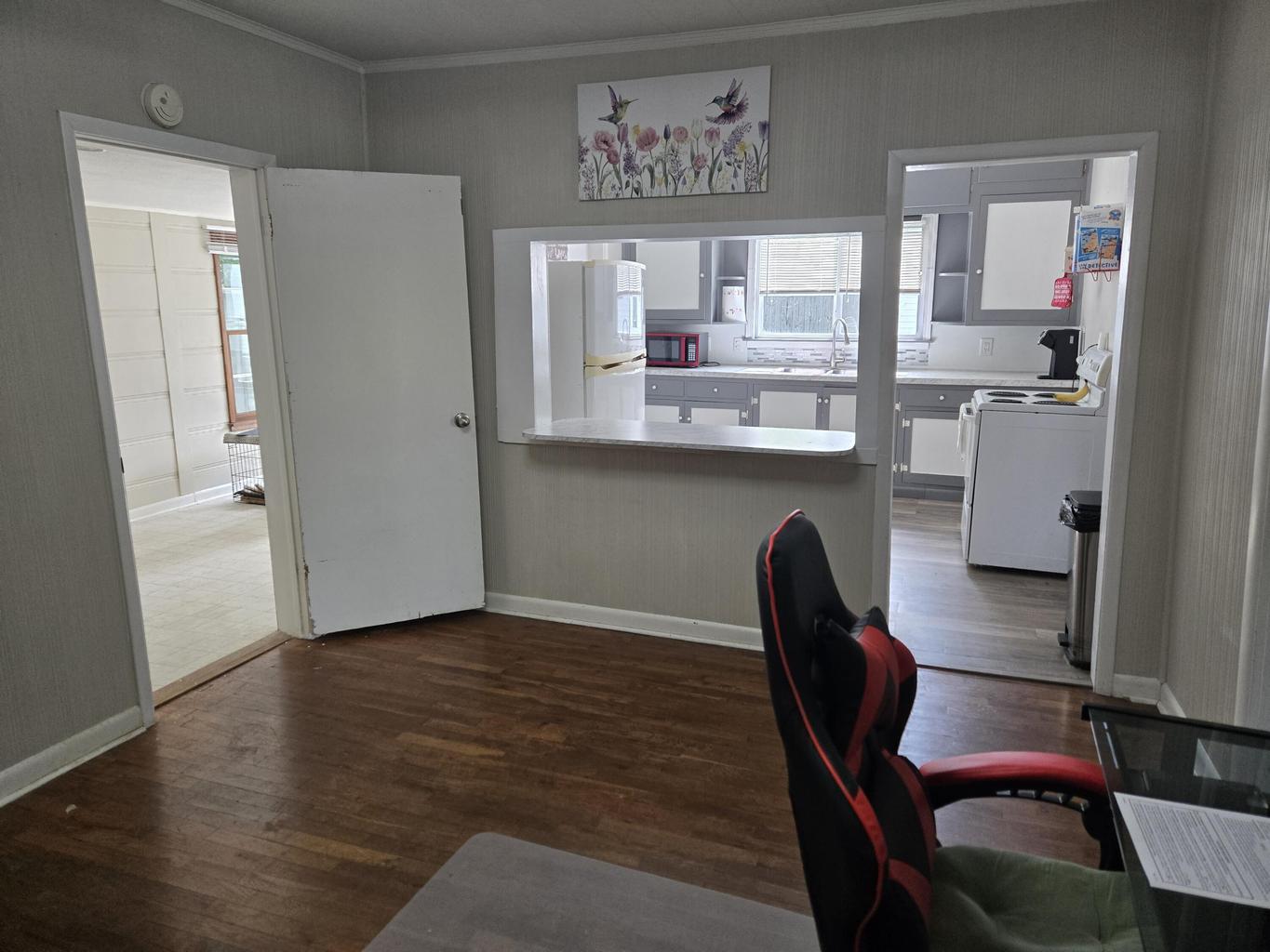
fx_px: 844
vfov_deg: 58.9
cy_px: 476
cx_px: 635
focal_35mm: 23
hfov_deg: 73.9
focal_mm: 5.4
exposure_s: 1/180
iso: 160
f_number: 1.8
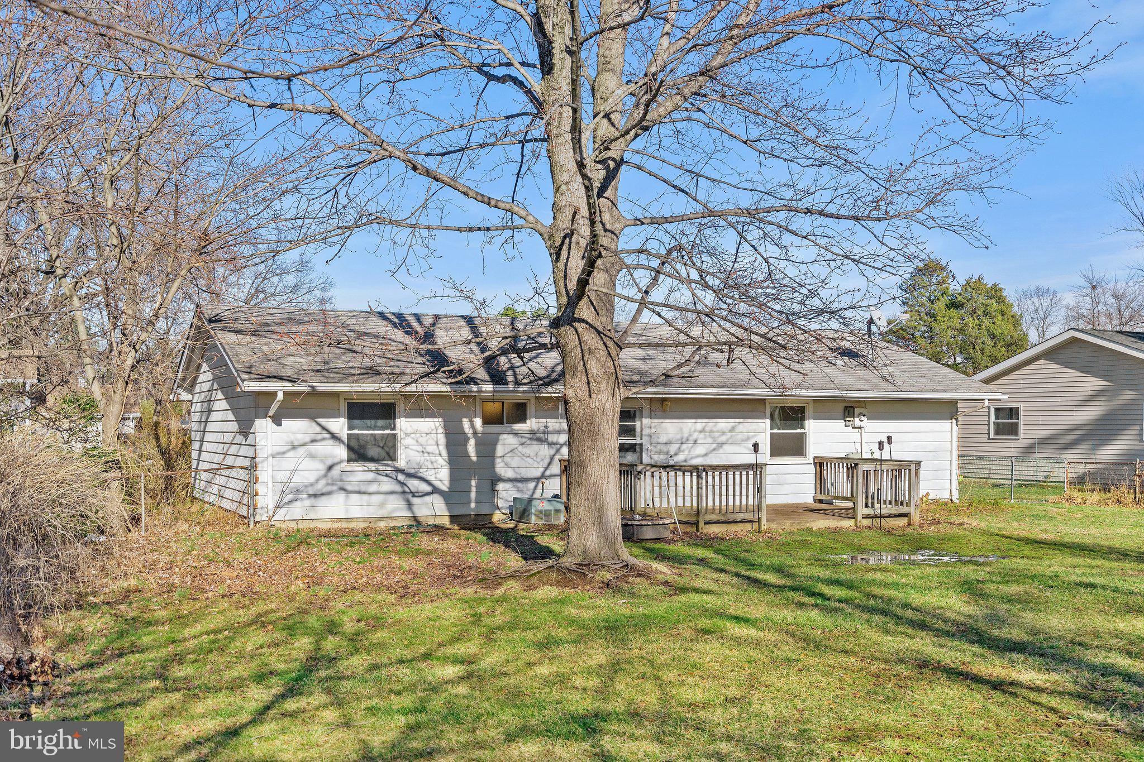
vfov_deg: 37.8
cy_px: 381
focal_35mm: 35
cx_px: 572
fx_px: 1112
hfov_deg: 54.4
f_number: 8
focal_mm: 35
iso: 400
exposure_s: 1/2000
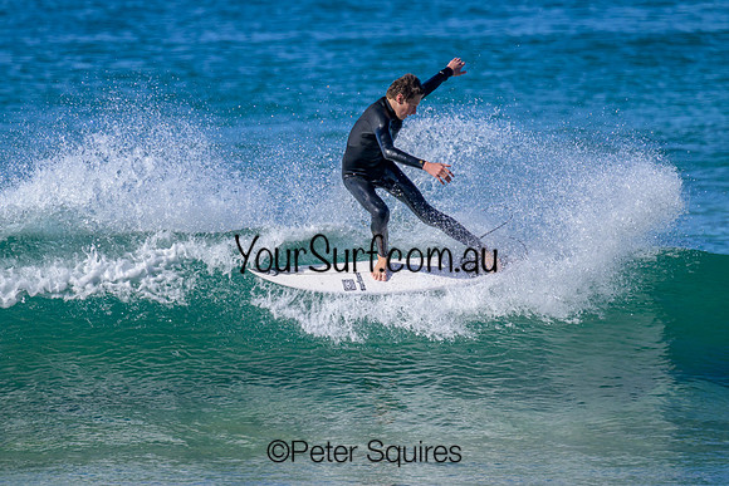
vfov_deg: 1.8
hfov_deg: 2.7
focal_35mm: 770
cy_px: 241
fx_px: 15598
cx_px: 321
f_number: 8
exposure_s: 1/2000
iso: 560
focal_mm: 560
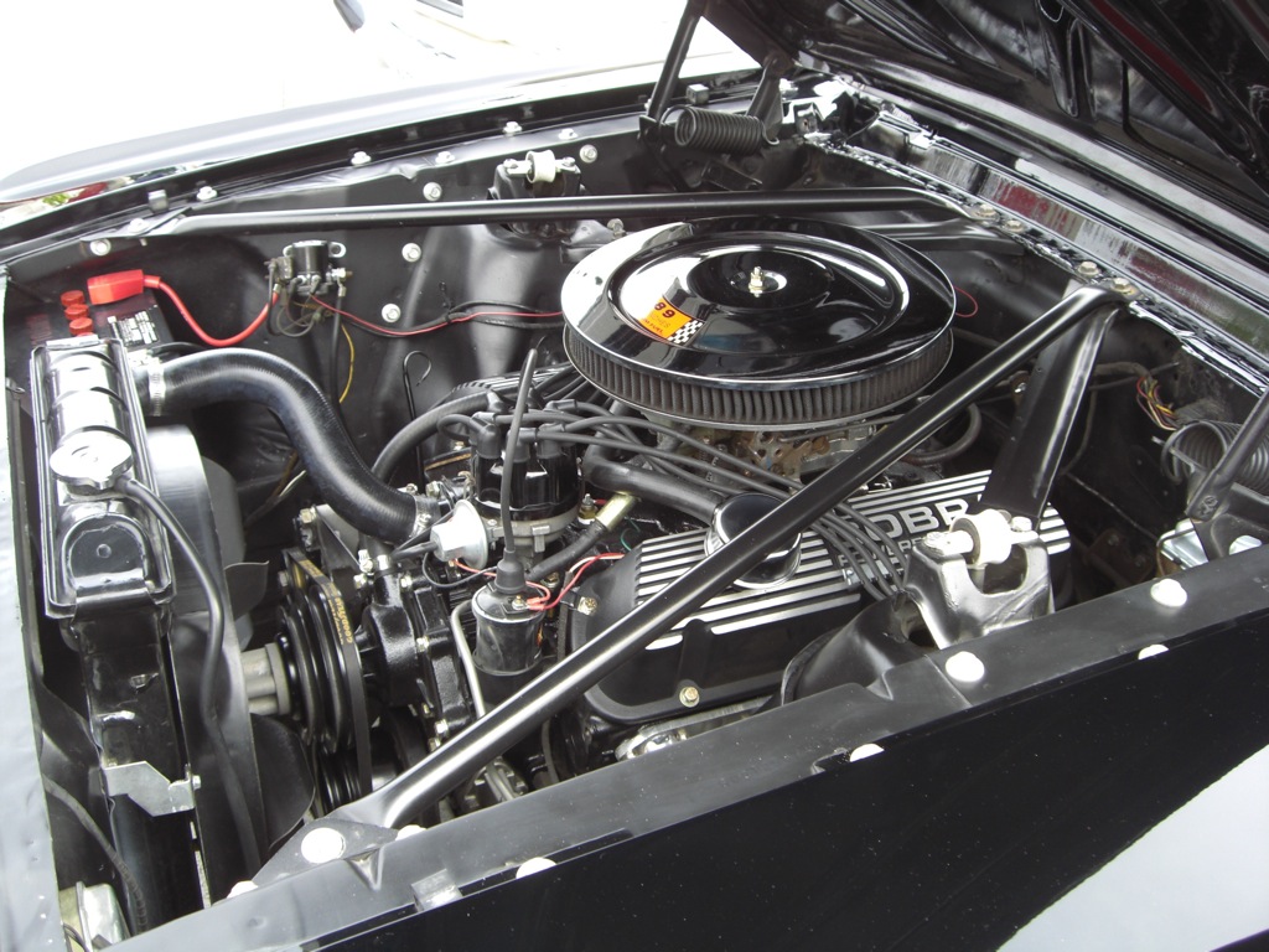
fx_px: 1393
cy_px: 476
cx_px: 634
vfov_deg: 37.7
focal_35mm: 38
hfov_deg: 49.0
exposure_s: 1/100
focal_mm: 6.2
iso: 64
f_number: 2.7
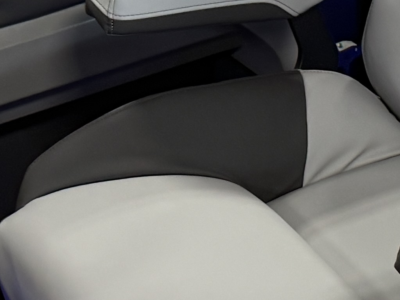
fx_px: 1548
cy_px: 98
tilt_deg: -30.4
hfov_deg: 14.5
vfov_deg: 11.1
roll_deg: -1.3
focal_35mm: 134
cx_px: 372
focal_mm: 6.76
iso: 250
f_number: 1.78
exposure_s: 1/60
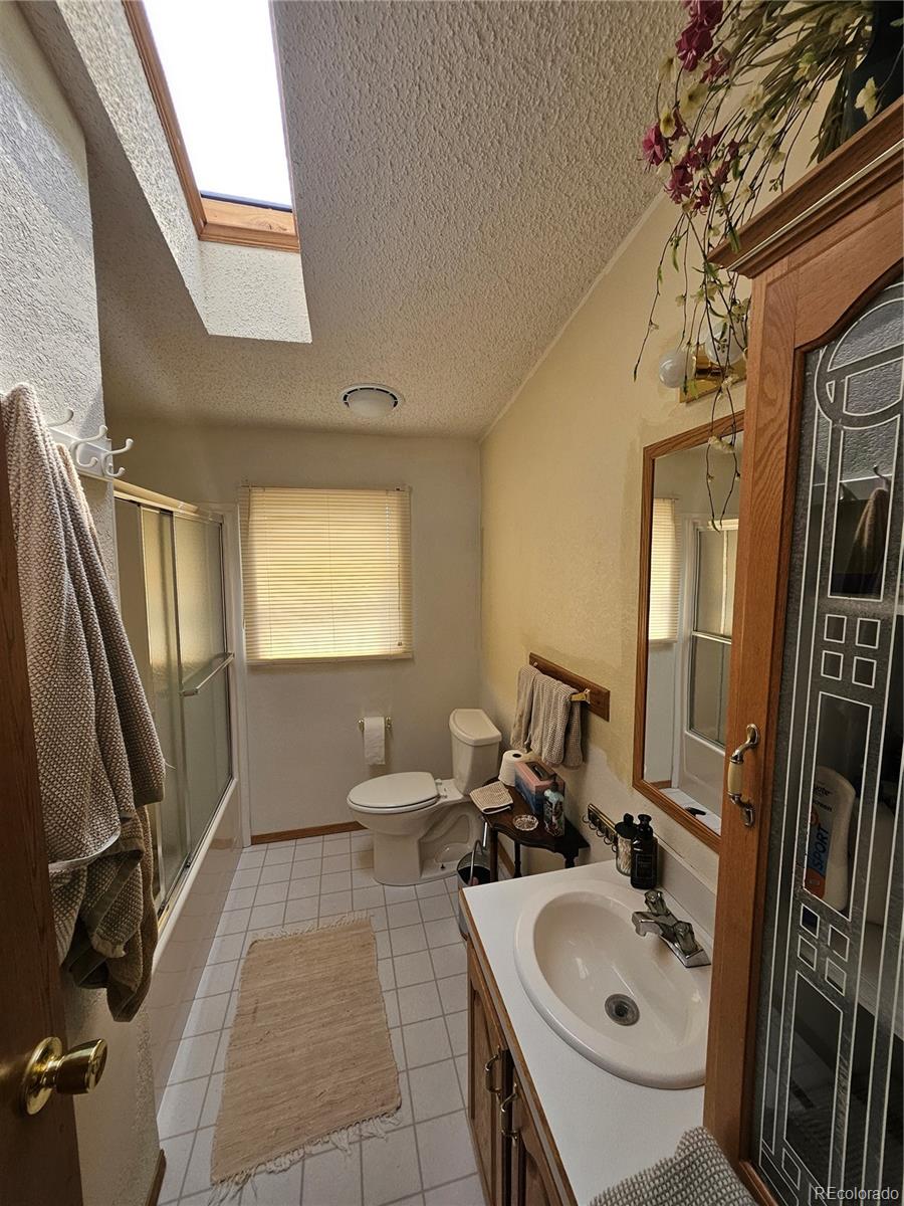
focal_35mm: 13
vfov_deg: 106.2
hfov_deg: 89.9
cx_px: 452
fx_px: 453
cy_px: 603
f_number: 2.2
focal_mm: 1.7
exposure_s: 1/120
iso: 50
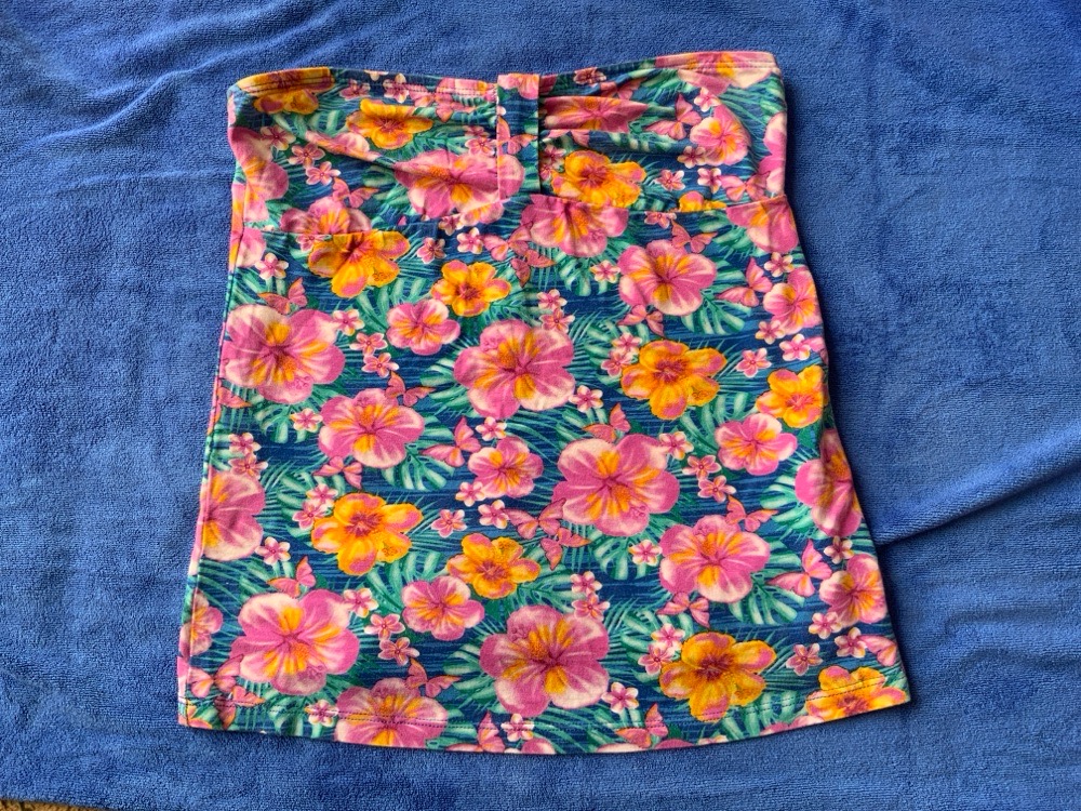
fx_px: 906
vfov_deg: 48.2
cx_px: 540
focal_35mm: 29
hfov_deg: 61.7
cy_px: 406
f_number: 1.8
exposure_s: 1/122
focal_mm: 3
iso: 40
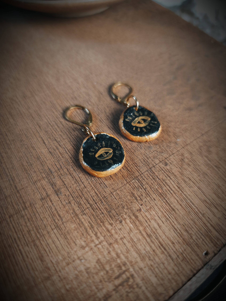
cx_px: 113
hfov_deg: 58.9
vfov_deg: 73.9
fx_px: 200
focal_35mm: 23
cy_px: 150
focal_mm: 6.19
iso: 1000
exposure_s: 1/50
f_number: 1.65
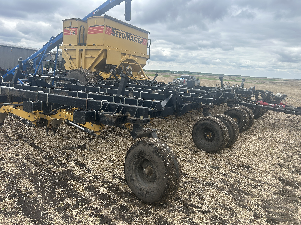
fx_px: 226
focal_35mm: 26
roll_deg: -1.9
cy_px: 112
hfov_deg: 67.3
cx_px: 150
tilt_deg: -4.9
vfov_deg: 53.1
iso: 50
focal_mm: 5.7
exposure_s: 1/2571
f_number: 1.5
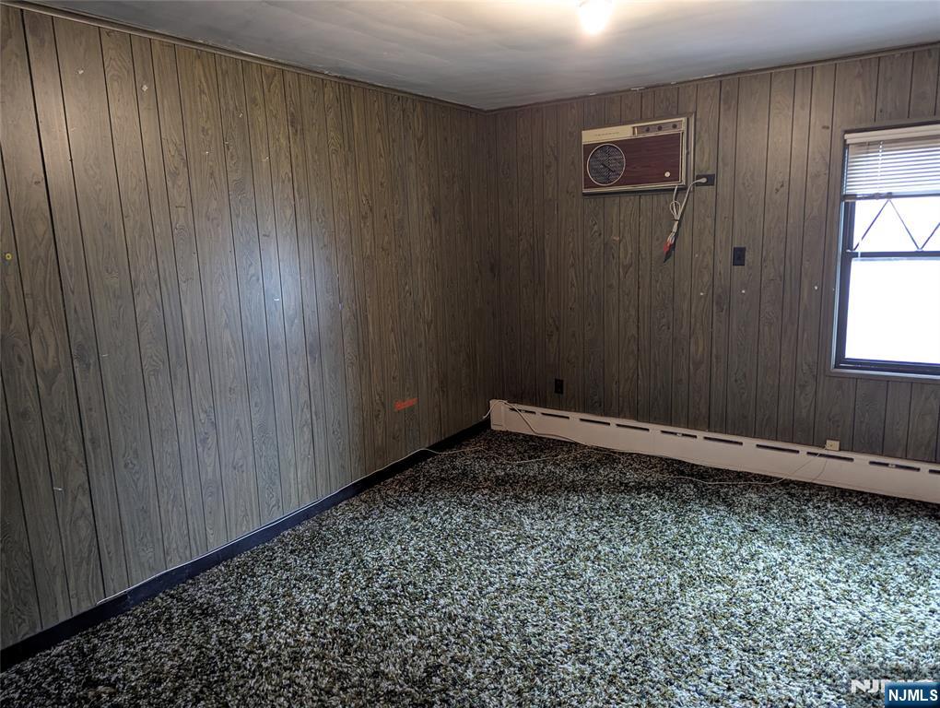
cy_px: 354
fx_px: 653
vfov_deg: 56.9
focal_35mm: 24
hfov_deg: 71.5
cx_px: 470
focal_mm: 6.81
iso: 366
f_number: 1.85
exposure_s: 1/24
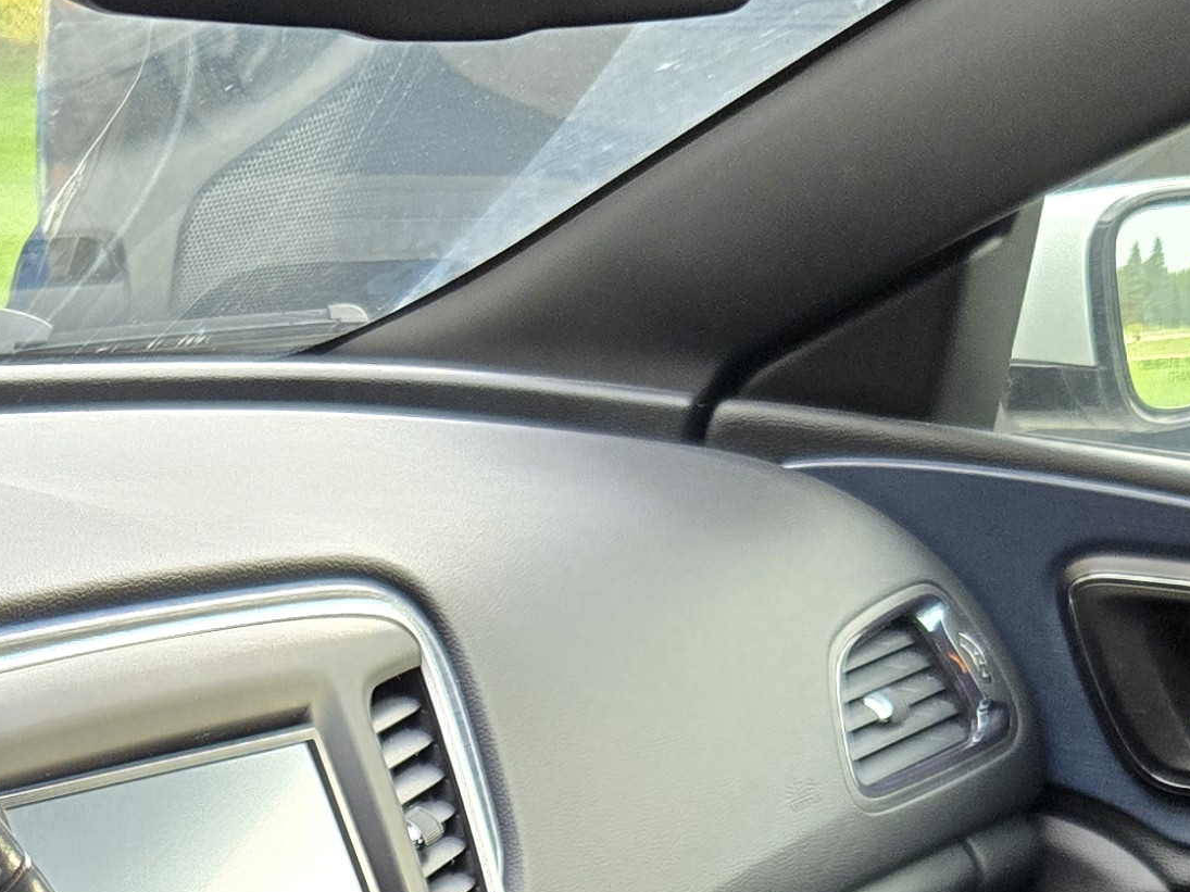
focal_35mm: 84
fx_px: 2887
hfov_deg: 23.0
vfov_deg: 15.4
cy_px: 1556
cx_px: 246
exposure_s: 1/120
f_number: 1.8
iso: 250
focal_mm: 5.4
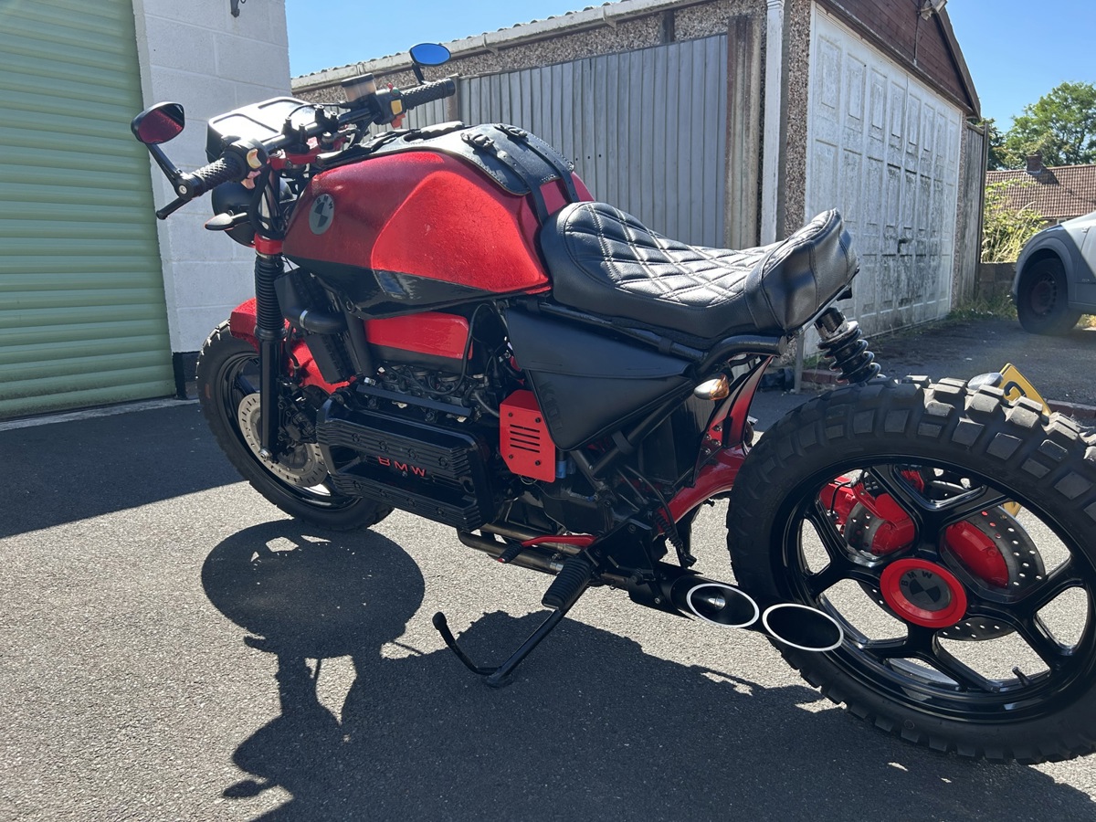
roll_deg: +1.7
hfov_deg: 67.3
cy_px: 411
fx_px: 823
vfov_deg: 53.1
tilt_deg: -10.0
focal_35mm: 26
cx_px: 548
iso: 50
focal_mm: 5.7
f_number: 1.5
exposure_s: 1/909
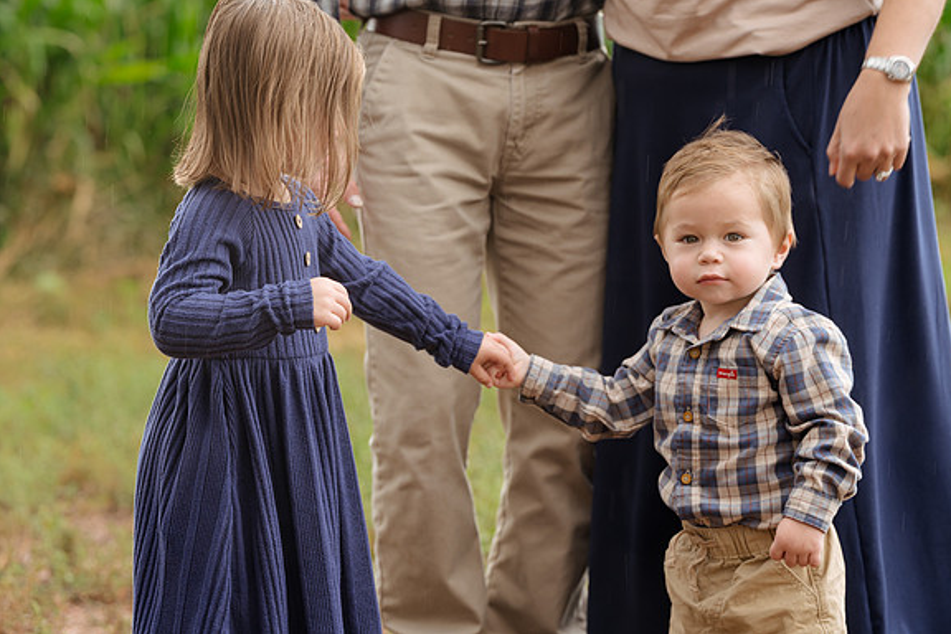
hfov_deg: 15.2
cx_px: 477
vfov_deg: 10.2
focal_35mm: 135
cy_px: 316
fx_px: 3566
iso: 200
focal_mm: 134
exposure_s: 1/125
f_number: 5.6
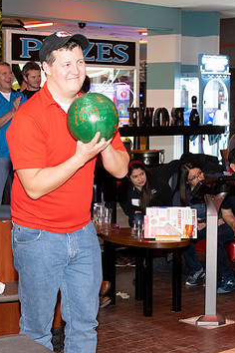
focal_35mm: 84
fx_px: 822
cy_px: 186
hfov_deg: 16.3
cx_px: 119
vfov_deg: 24.2
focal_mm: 44
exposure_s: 1/100
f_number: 5.6
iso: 2000
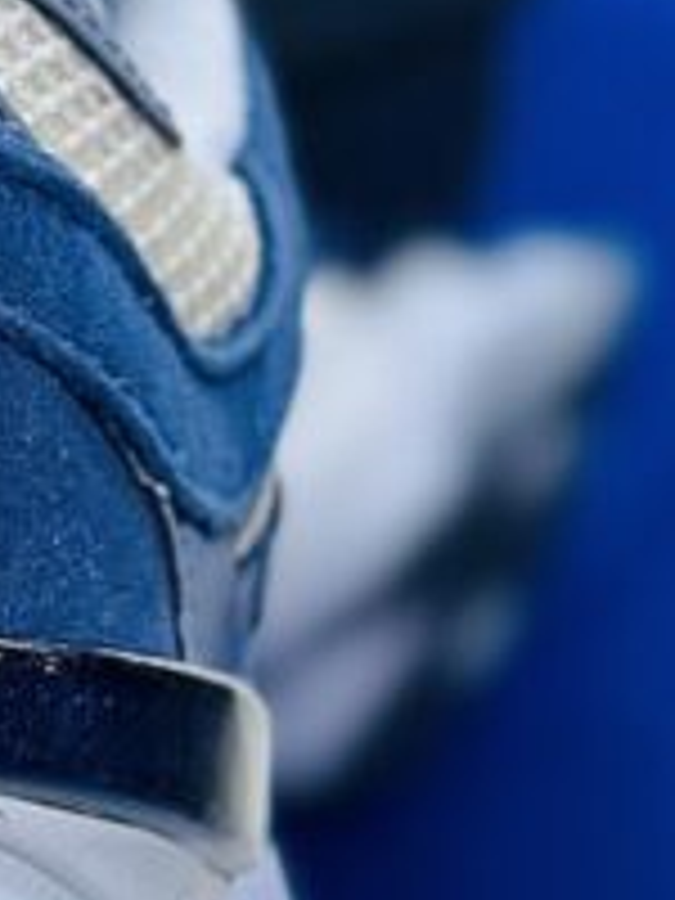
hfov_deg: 6.5
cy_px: 628
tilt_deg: -53.4
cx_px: -338
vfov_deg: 8.8
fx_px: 5824
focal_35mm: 224
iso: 80
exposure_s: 1/100
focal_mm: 6.86
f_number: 1.78
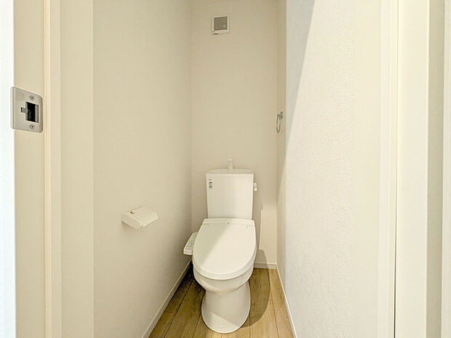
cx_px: 226
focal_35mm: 14
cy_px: 169
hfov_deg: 102.1
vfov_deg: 85.7
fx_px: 182
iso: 312
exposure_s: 1/40
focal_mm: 1.83
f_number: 2.2
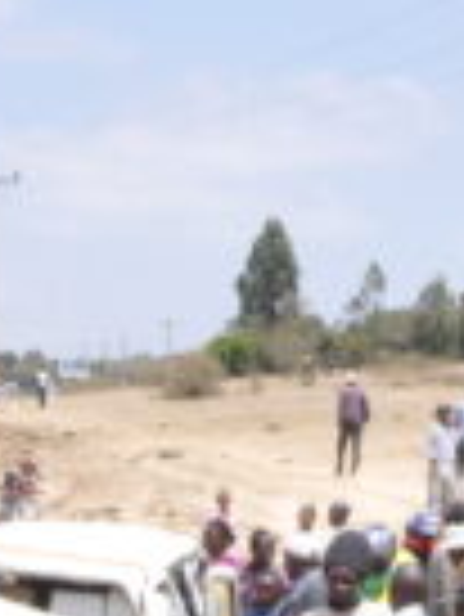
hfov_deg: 9.4
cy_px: 967
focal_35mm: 158
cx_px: 36
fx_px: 2819
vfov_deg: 11.9
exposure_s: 1/250
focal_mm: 20
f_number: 11
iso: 400
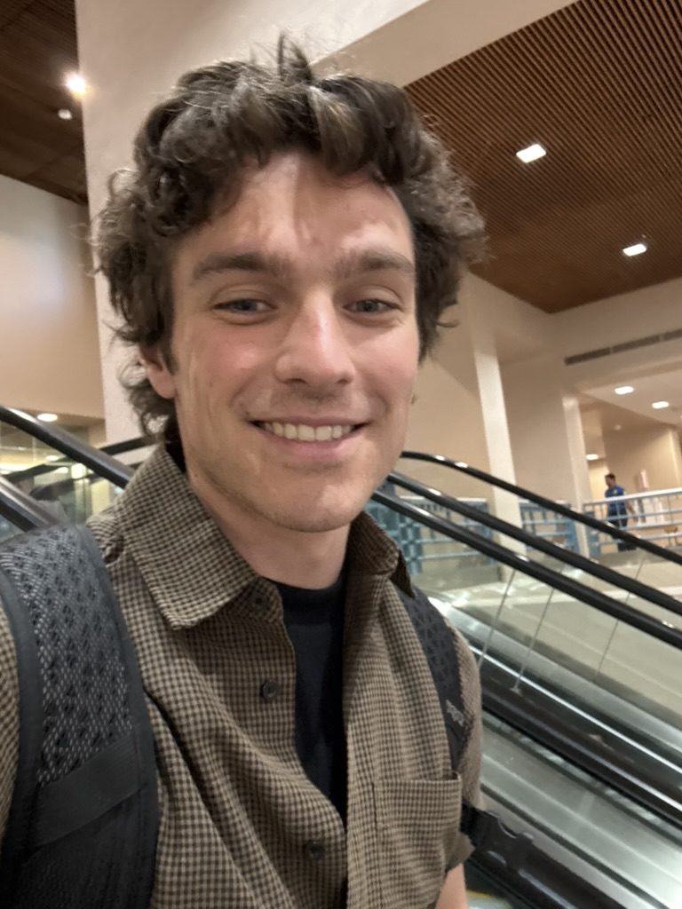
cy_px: 454
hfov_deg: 46.8
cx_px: 341
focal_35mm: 30
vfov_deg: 60.0
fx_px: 788
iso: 320
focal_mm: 2.69
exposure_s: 1/30
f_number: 1.9
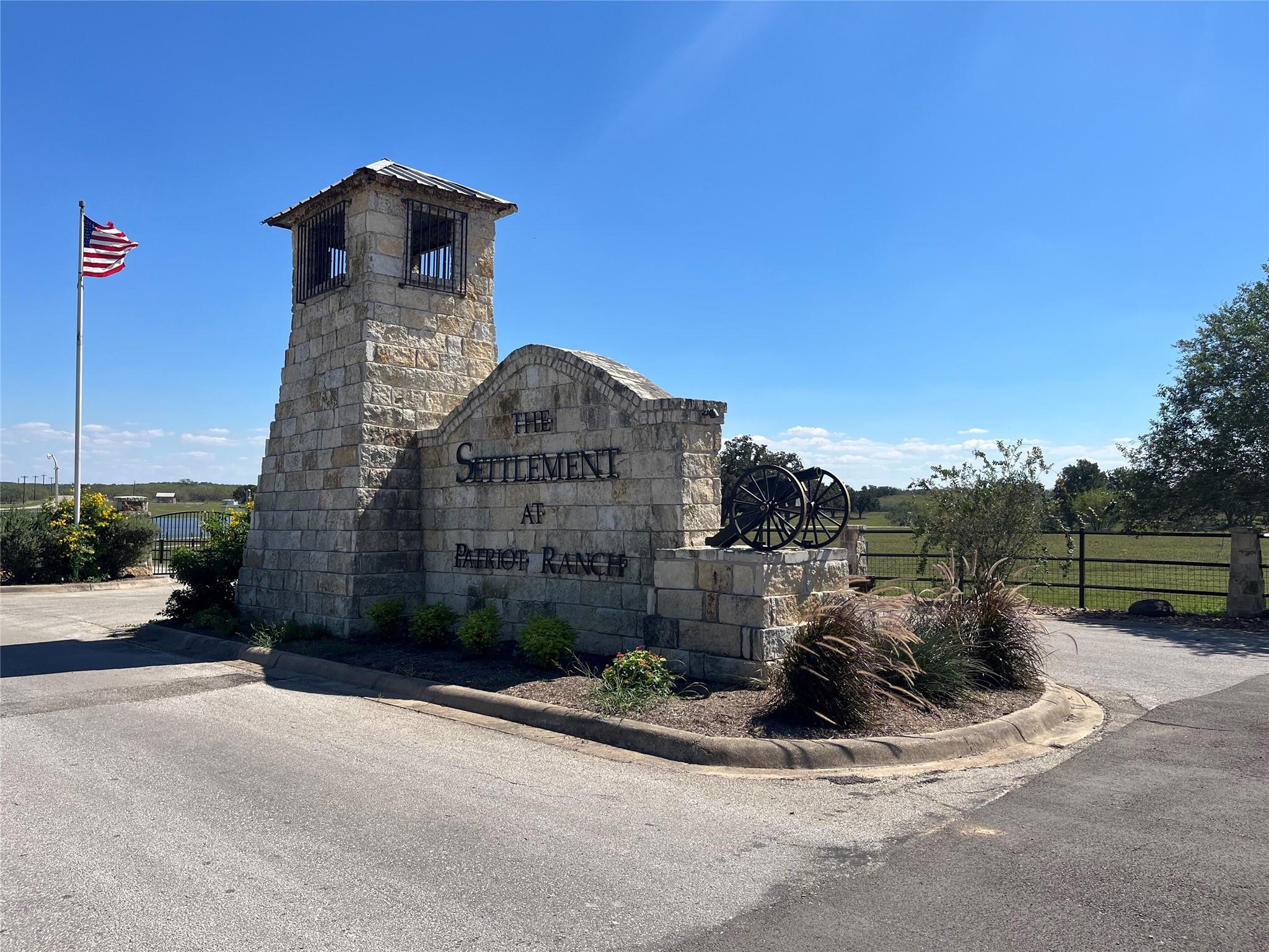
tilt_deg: +1.7
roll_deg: -0.7
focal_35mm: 26
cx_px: 634
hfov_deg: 67.3
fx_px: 953
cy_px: 476
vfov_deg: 53.1
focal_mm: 5.1
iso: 50
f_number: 1.6
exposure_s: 1/4651
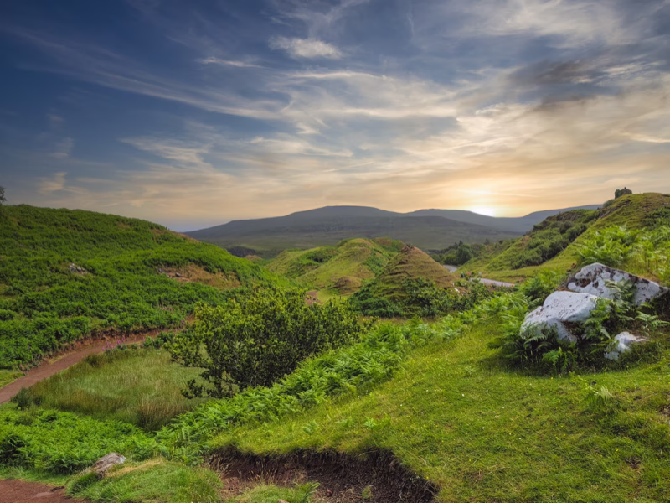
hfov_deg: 65.3
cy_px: 252
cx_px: 335
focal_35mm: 27
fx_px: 523
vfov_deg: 51.4
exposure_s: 1/2924
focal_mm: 4.38
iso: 63
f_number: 1.73
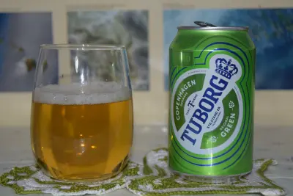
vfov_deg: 16.6
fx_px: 672
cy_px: 98
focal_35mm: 82
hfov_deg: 24.6
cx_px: 146
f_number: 5.6
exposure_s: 1/60
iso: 400
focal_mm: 55
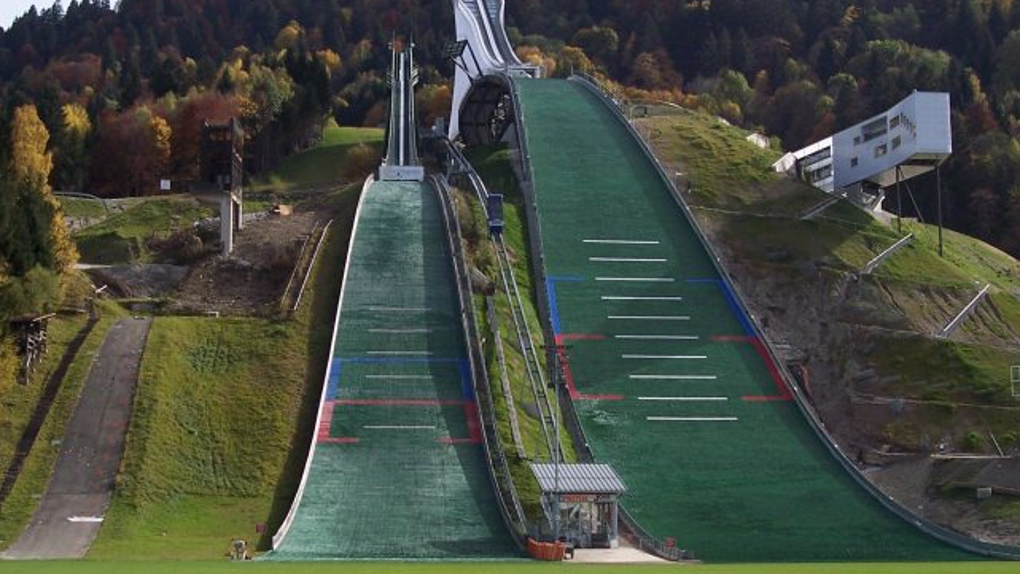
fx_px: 1434
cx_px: 535
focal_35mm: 53
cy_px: 224
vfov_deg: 22.6
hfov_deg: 39.1
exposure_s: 1/500
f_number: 4
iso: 100
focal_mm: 8
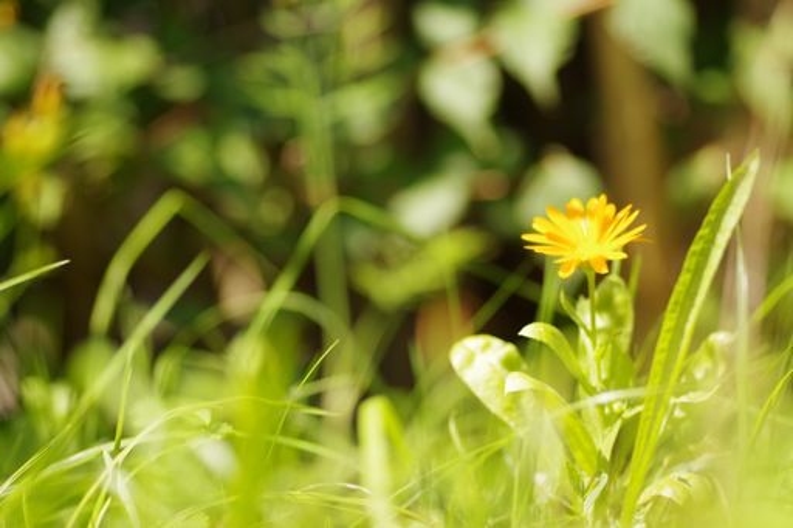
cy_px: 264
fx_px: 3303
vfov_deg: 9.1
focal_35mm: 150
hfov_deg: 13.7
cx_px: 396
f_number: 2.8
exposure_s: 1/1000
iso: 200
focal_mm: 100
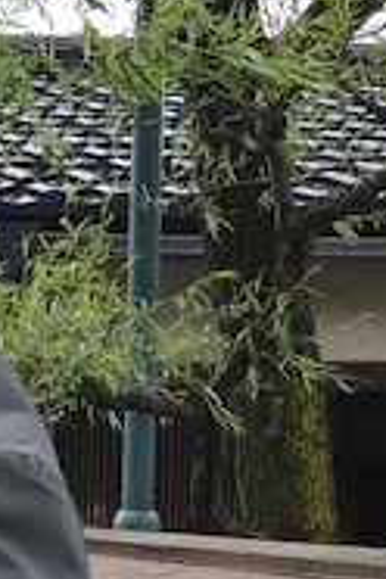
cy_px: 654
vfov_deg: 19.5
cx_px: -514
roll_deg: -0.4
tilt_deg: -5.0
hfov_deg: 11.5
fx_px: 1608
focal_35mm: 100
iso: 20
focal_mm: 3.99
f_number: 1.8
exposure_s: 1/833
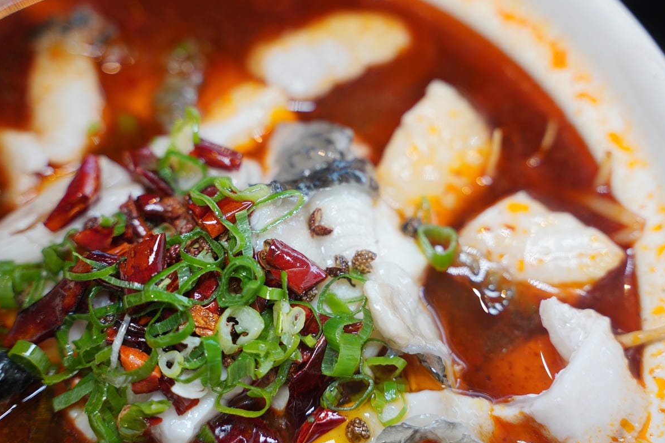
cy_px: 220
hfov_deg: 26.7
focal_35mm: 76
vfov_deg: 17.9
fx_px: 1404
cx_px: 335
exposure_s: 1/80
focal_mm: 75
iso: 160
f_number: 4
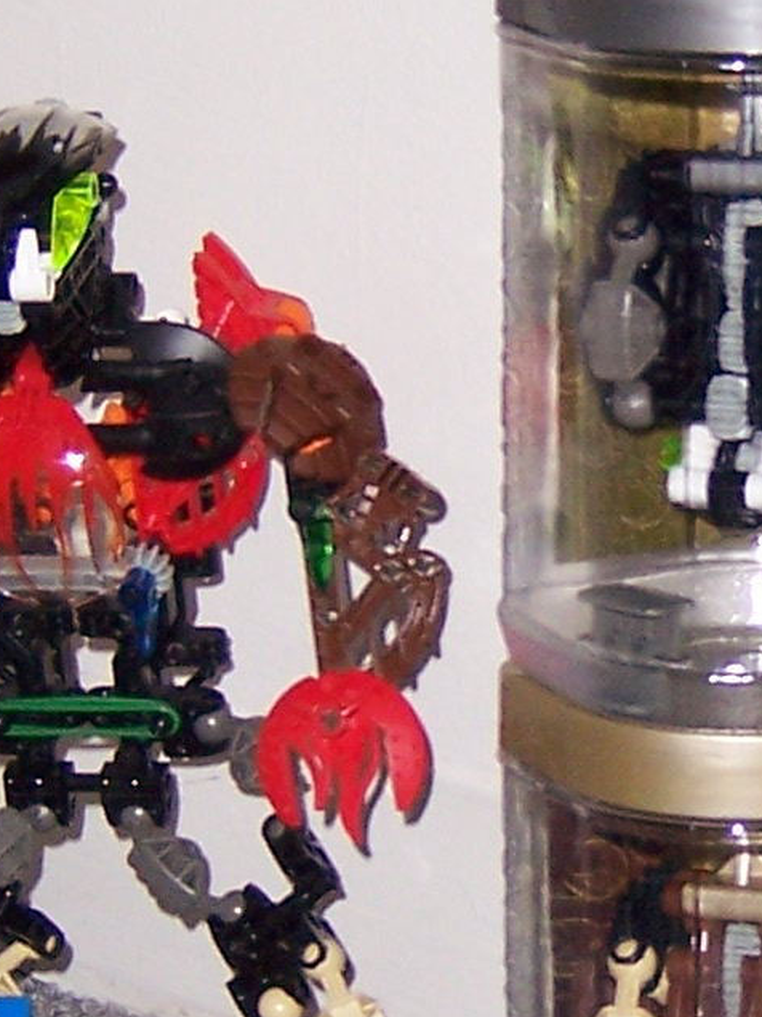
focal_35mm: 146
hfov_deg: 10.1
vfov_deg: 13.5
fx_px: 4287
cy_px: 599
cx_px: 653
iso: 125
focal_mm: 6.2
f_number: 2.8
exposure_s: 1/60
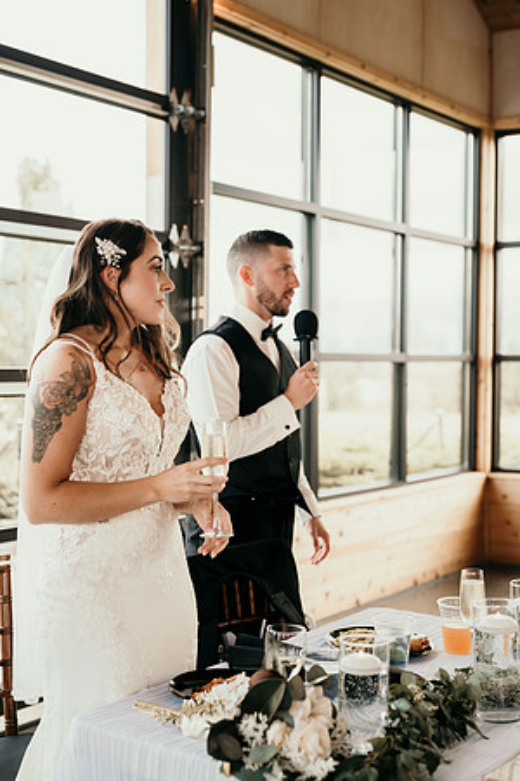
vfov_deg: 39.6
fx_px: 1083
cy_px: 390
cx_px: 260
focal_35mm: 50
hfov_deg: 27.0
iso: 500
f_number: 3.2
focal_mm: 50
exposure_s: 1/80
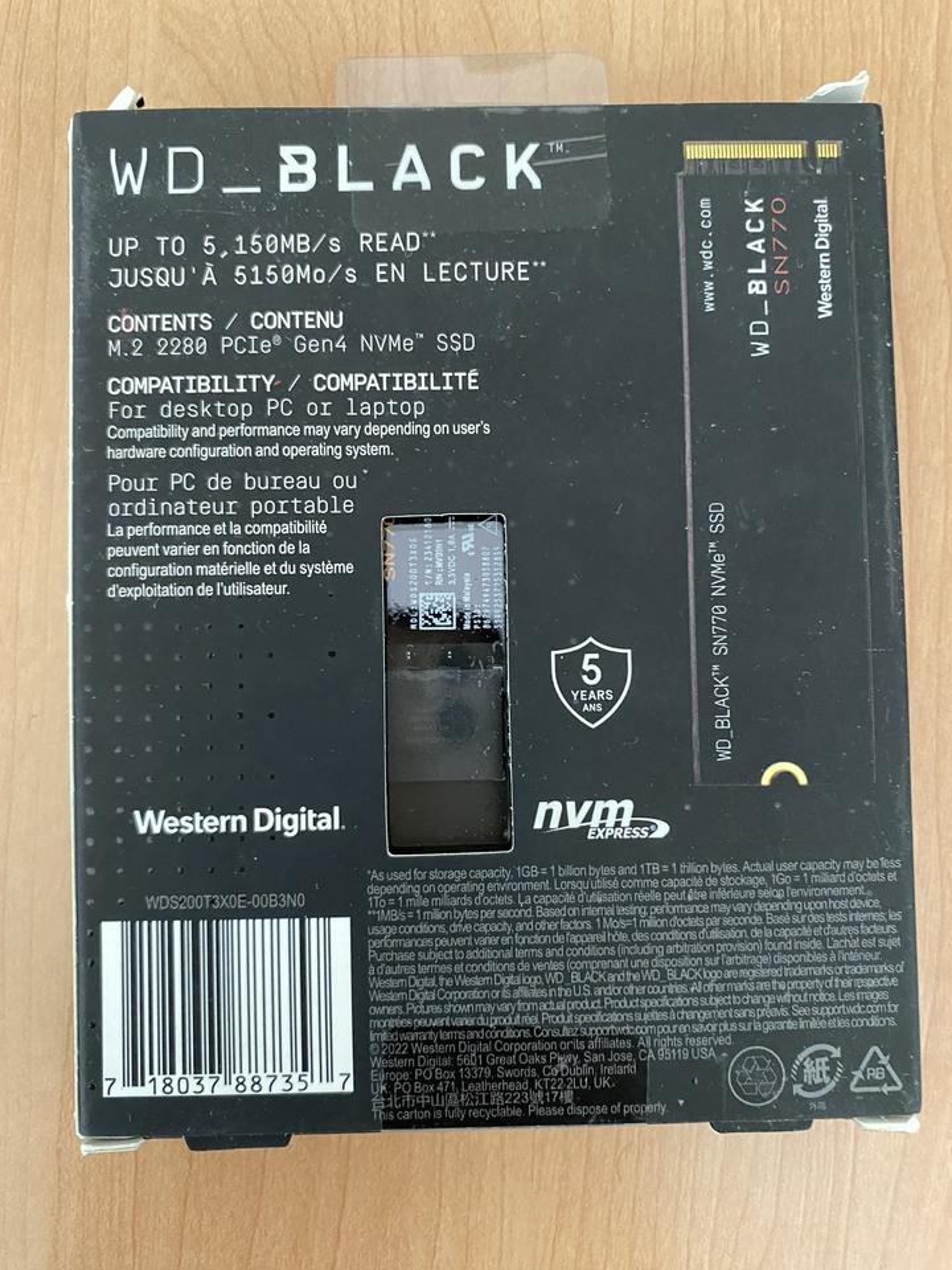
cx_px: 476
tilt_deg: -86.4
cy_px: 635
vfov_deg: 67.3
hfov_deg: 53.1
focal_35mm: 26
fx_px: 953
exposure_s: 1/31
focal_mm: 4.25
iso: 640
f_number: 1.8
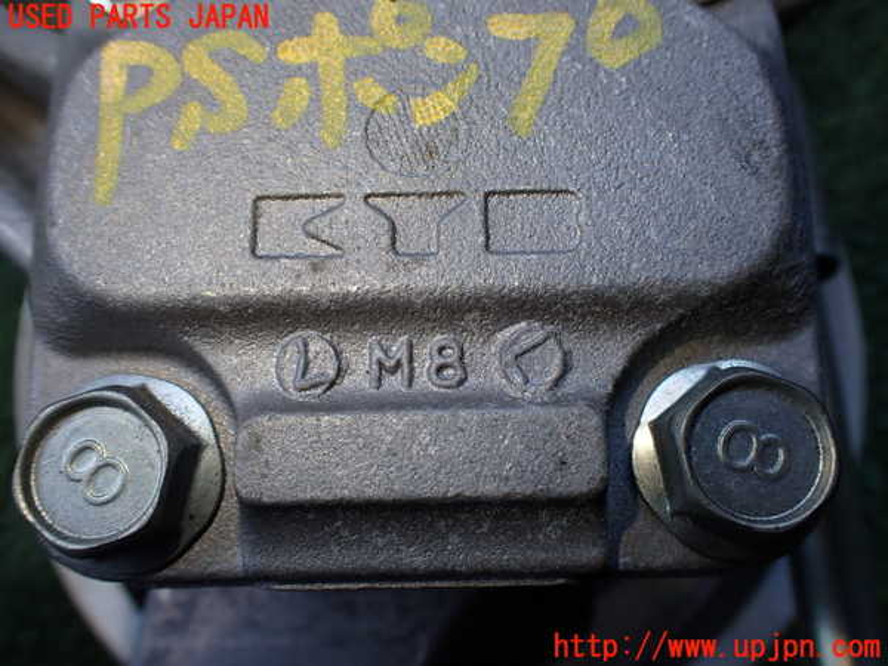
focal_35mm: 30
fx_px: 770
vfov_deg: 46.8
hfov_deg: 60.0
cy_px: 333
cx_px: 444
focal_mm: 5.4
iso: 100
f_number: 3.2
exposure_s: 1/125
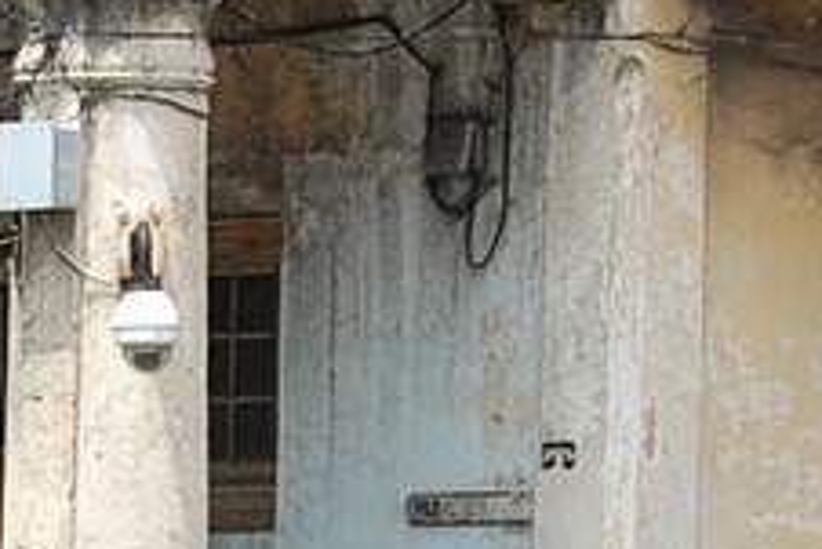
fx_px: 8528
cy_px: 936
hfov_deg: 5.5
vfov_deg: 3.7
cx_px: 18
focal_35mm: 373
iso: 200
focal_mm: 55
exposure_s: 1/250
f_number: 8
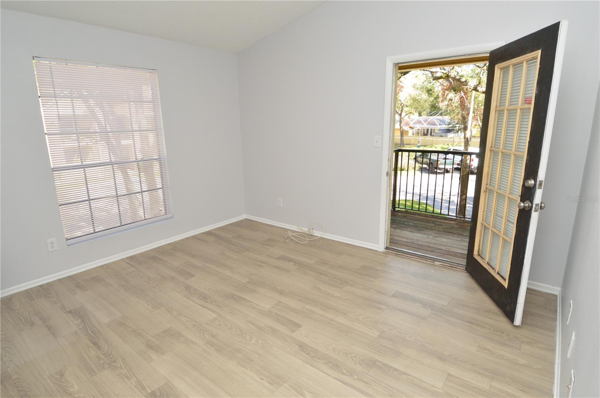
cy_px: 199
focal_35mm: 18
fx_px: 300
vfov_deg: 67.3
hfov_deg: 90.1
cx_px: 300
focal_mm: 12
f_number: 5.6
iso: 400
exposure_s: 1/125
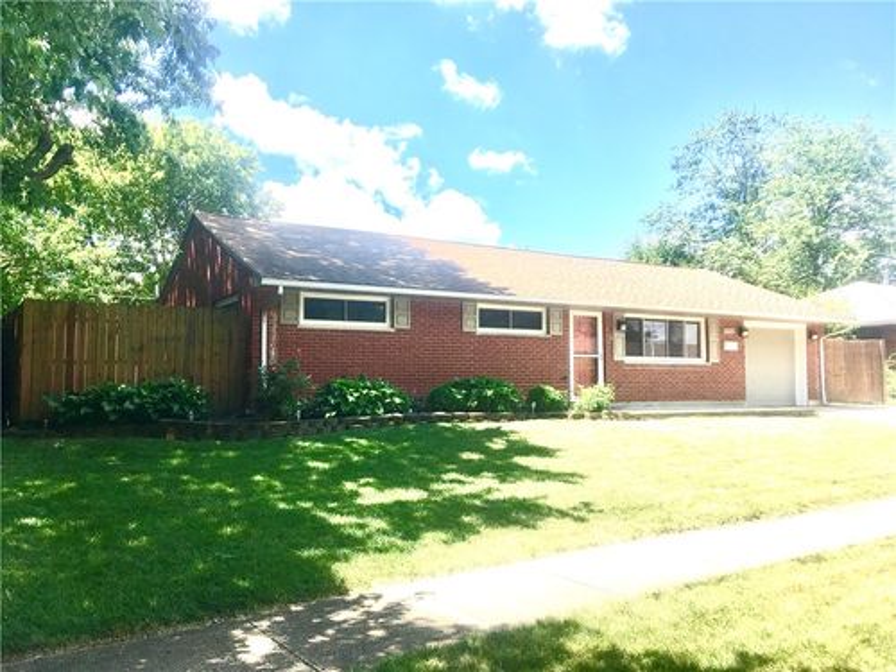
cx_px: 448
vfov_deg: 48.2
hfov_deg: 61.7
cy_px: 336
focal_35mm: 29
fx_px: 751
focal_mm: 4.15
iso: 25
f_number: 2.2
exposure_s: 1/1040
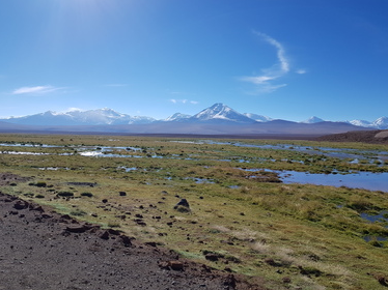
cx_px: 183
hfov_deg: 63.4
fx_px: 314
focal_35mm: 28
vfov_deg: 49.7
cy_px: 147
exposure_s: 1/3528
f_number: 1.7
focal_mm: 4.2
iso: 40
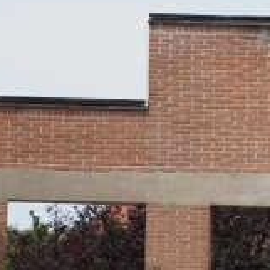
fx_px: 5021
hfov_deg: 3.0
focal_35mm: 569
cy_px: 496
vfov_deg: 3.1
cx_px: 699
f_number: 8
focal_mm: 105
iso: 640
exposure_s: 1/1600
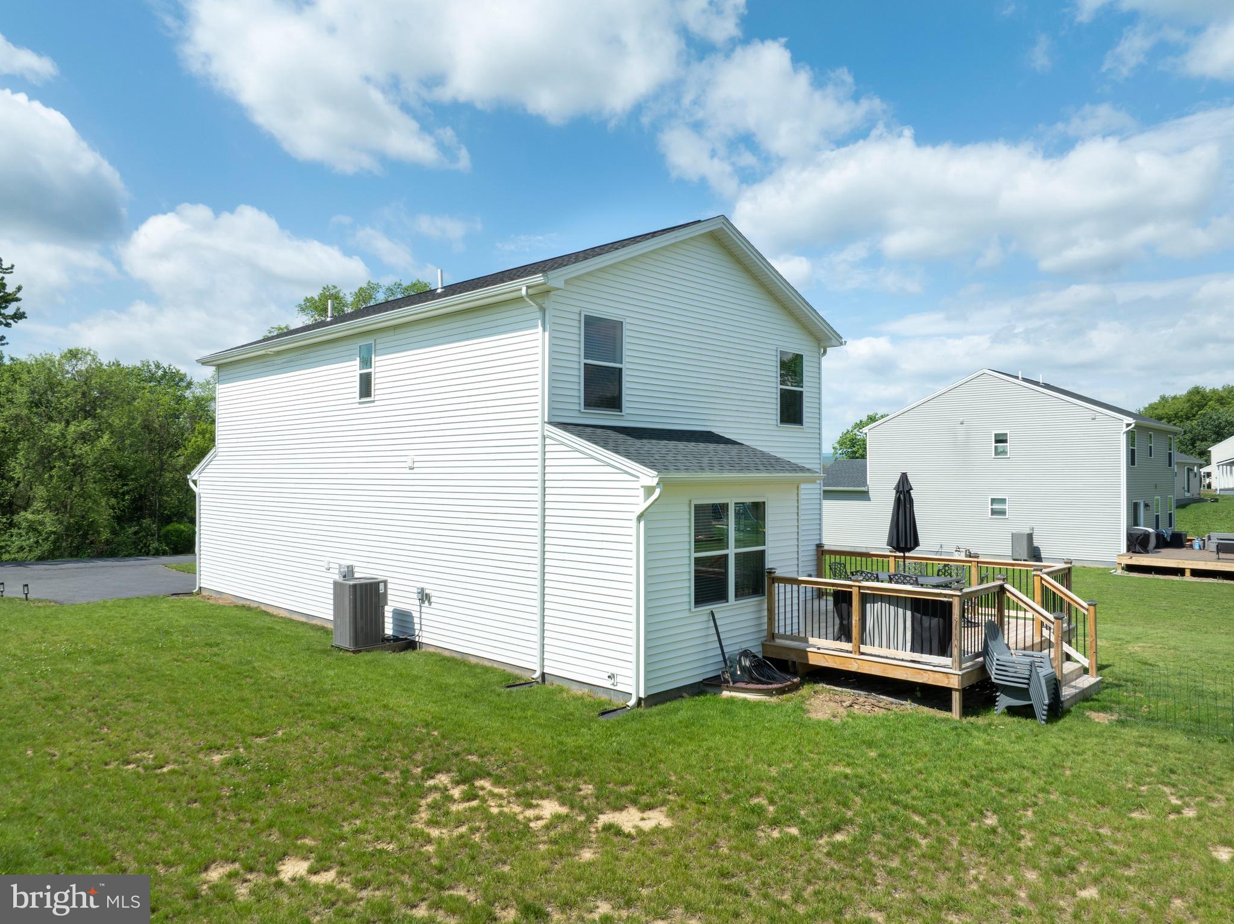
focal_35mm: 24
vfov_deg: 56.8
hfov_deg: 71.6
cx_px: 617
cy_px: 462
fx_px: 855
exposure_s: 1/320
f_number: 7.1
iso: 100
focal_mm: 12.29
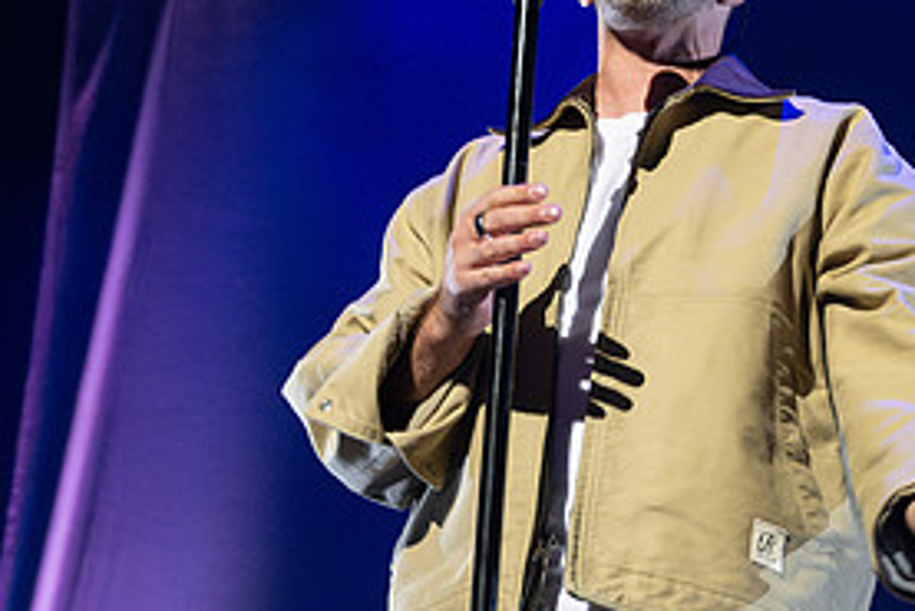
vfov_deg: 12.3
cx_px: 619
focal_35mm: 110
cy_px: -38
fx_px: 2797
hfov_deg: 18.5
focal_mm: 43
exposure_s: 1/320
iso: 5000
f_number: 4
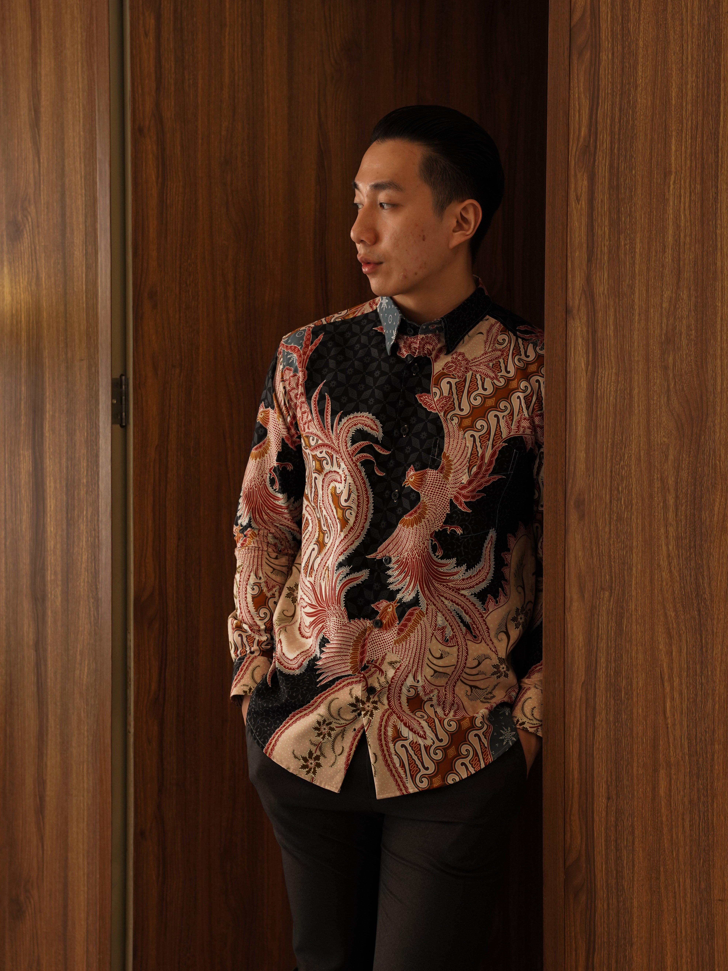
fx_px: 1664
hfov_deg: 24.7
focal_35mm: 59
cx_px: 366
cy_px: 475
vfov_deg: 32.5
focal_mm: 54.3
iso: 1600
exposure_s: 1/125
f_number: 5
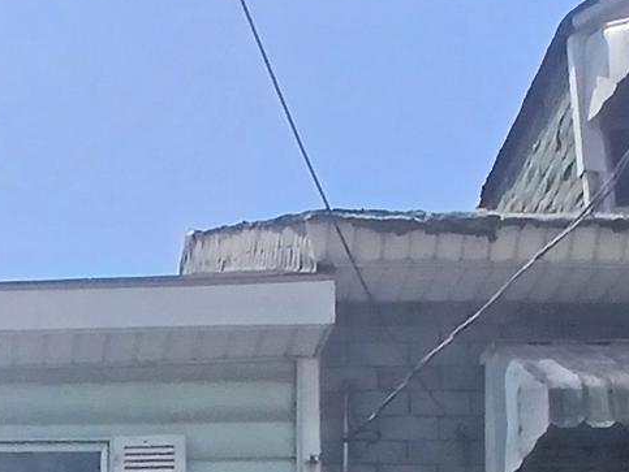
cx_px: -98
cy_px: 980
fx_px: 1309
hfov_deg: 24.8
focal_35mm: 72
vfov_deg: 15.6
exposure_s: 1/1248
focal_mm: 1.4
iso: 50
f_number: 2.2
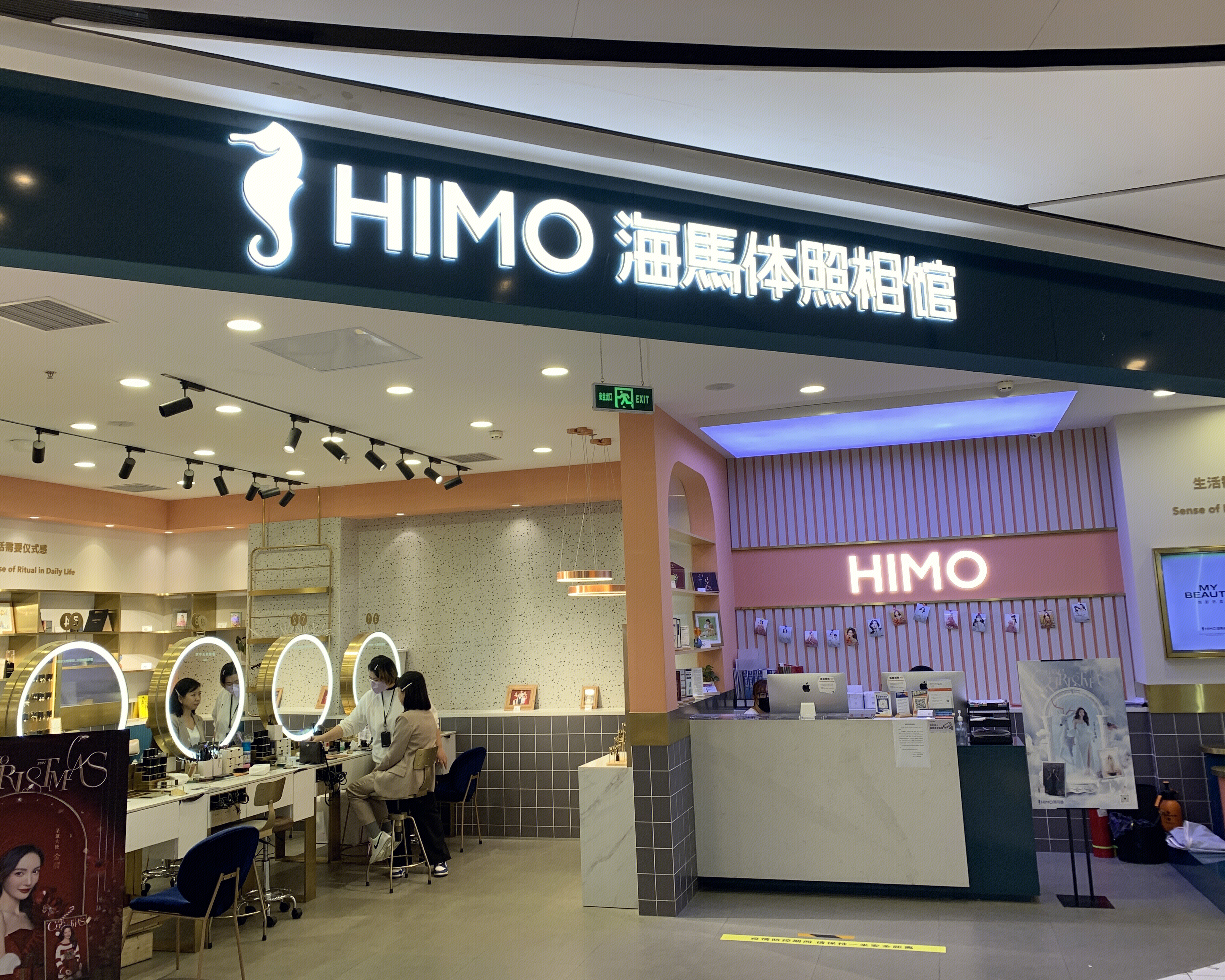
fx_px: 1015
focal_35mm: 28
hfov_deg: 62.2
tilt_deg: +10.3
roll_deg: +2.1
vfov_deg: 51.5
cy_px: 474
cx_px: 586
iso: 50
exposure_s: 1/100
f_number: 1.8
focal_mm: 4.25
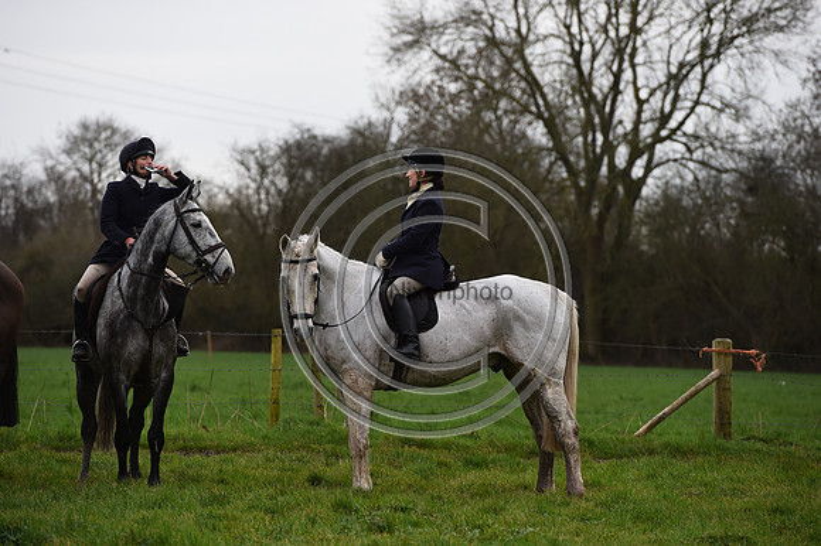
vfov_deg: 6.9
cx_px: 410
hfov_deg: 10.3
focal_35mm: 200
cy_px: 273
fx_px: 4558
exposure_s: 1/1250
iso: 800
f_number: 5.6
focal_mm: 200
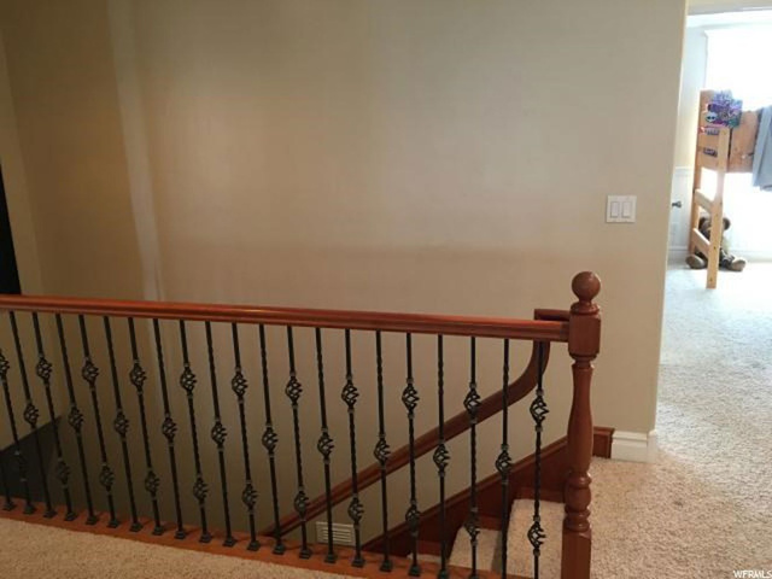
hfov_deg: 61.7
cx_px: 386
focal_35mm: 29
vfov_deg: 48.2
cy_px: 290
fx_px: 647
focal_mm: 4.15
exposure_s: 1/15
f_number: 2.2
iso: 100
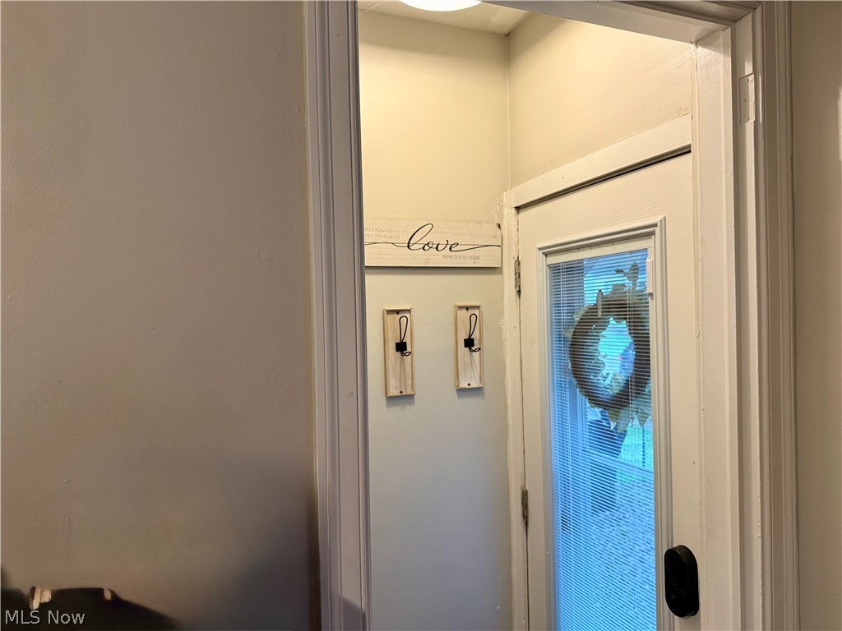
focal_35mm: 24
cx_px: 421
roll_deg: +2.0
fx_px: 584
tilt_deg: +0.0
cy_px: 316
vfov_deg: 56.8
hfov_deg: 71.6
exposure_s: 1/60
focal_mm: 6.76
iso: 250
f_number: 1.78
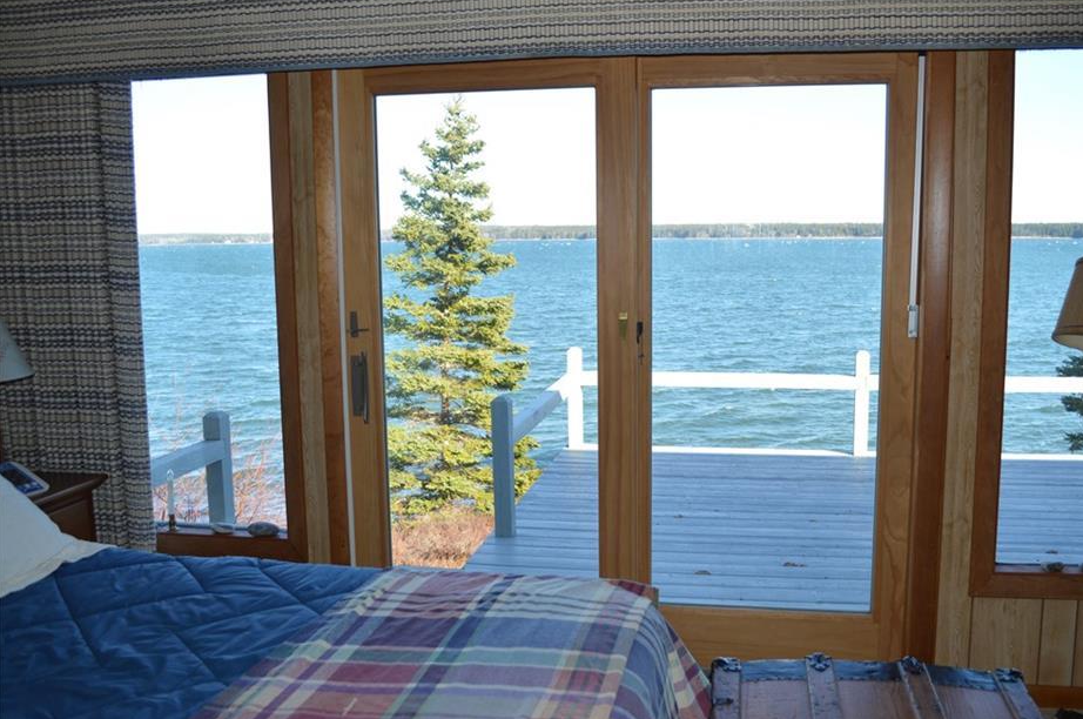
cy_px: 351
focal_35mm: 30
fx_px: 901
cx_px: 599
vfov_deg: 43.5
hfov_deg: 61.8
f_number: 3.5
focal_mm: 18
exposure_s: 1/200
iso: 100
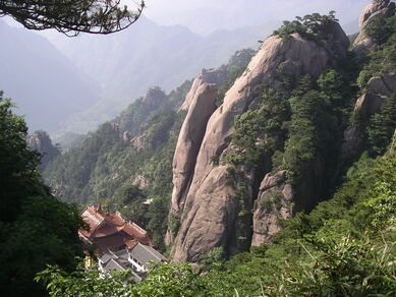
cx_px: 198
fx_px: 709
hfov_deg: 31.2
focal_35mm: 62
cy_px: 148
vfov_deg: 23.7
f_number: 4.3
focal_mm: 12.8
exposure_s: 1/351
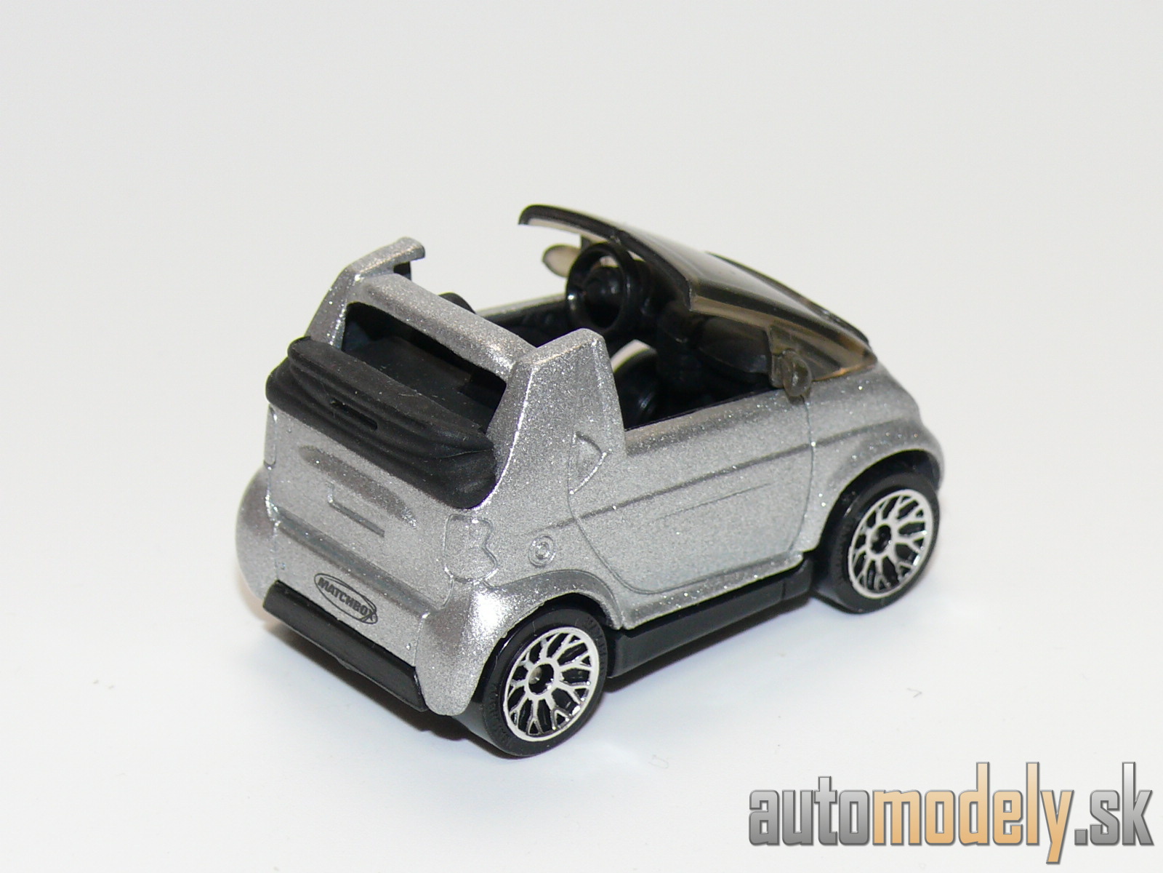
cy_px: 436
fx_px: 3763
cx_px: 582
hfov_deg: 17.6
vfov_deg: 13.2
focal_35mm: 112
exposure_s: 1/30
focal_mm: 14.1
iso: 100
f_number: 4
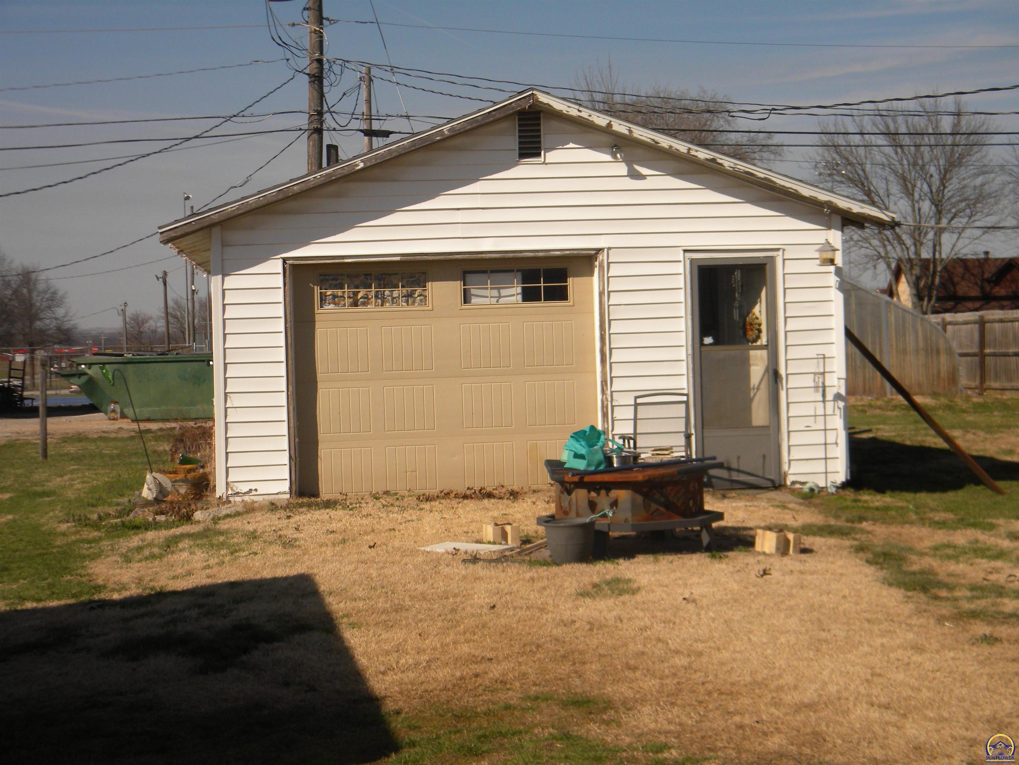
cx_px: 510
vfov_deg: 26.1
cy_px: 382
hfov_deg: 34.3
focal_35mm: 56
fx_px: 1648
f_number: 8.2
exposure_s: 1/600
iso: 110
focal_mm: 10.1
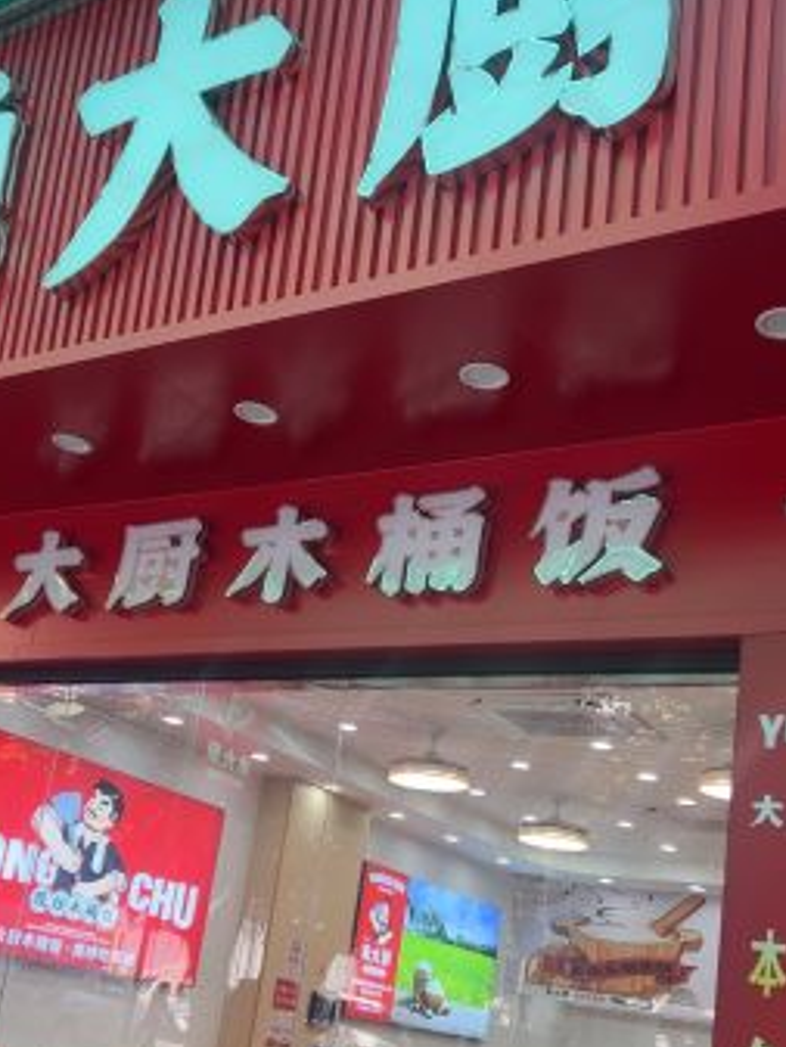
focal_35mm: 70
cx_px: 326
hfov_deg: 21.0
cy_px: 447
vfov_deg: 27.7
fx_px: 2118
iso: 50
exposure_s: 1/183
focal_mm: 5.7
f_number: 1.5
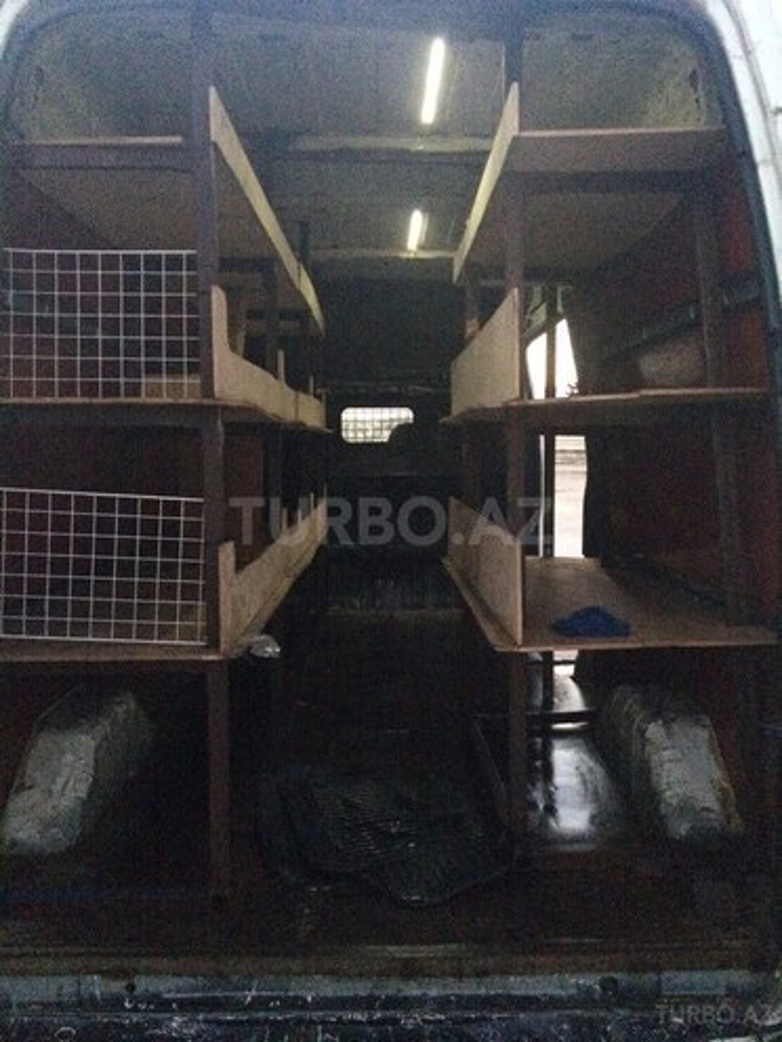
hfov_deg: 48.2
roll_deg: +1.7
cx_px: 391
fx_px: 874
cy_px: 521
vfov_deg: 61.7
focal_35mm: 29
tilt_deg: -5.4
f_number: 2.2
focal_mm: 4.15
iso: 1000
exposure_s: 1/17
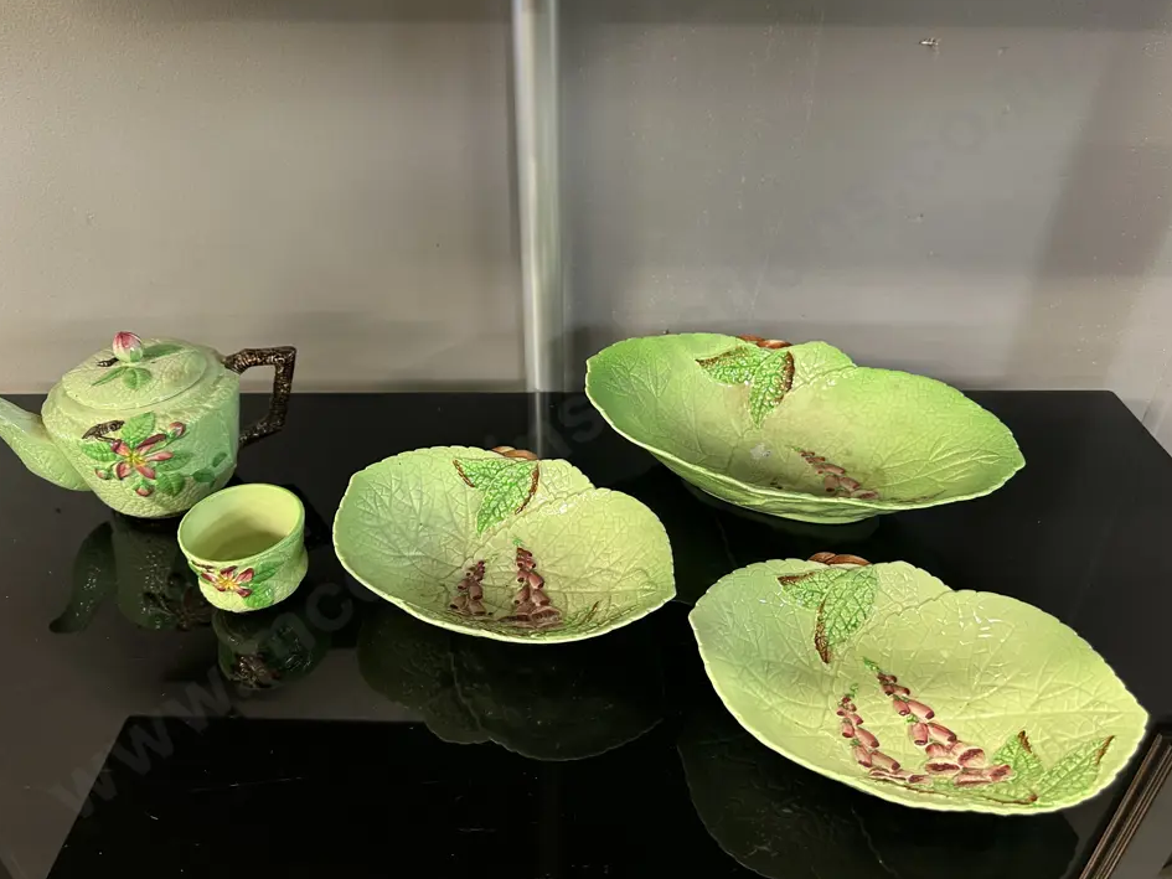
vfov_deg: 53.1
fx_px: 880
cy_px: 428
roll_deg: -0.1
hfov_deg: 67.3
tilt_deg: -35.3
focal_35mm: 26
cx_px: 567
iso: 250
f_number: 1.78
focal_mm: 6.86
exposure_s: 1/50
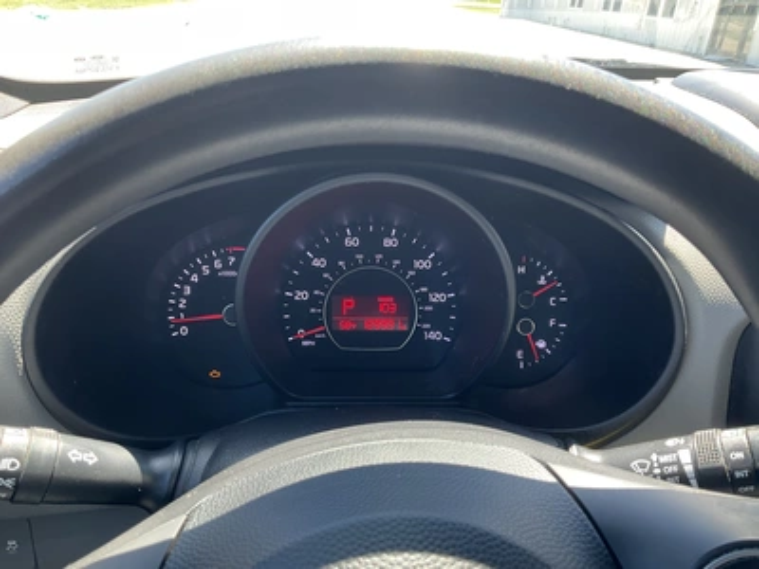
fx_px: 636
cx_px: 380
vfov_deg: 48.2
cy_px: 284
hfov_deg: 61.7
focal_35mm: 29
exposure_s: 1/122
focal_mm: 3
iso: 50
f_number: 1.8
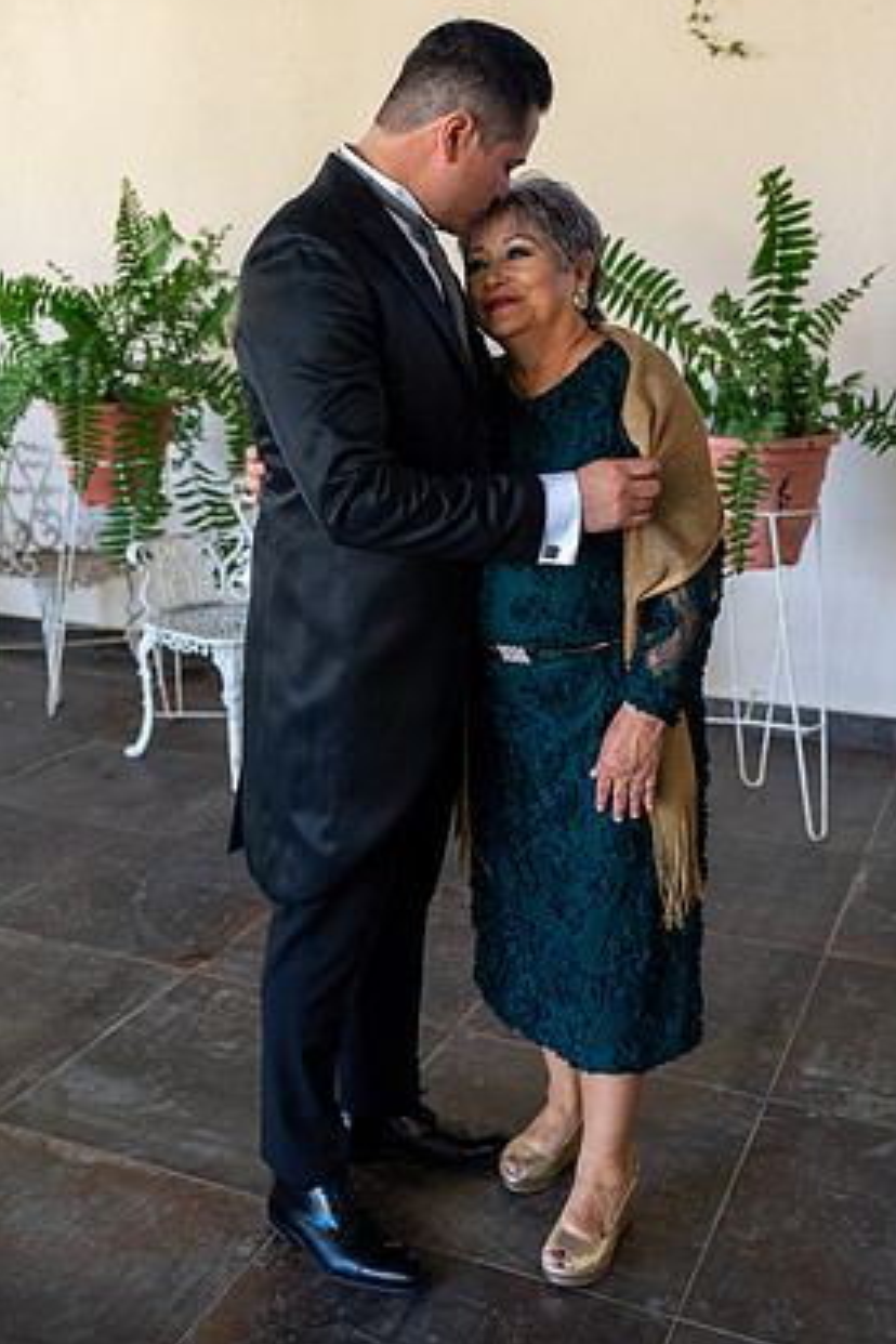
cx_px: 477
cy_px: 627
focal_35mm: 38
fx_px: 1419
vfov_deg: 50.7
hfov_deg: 35.0
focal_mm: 35
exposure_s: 1/320
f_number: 3.5
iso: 1600
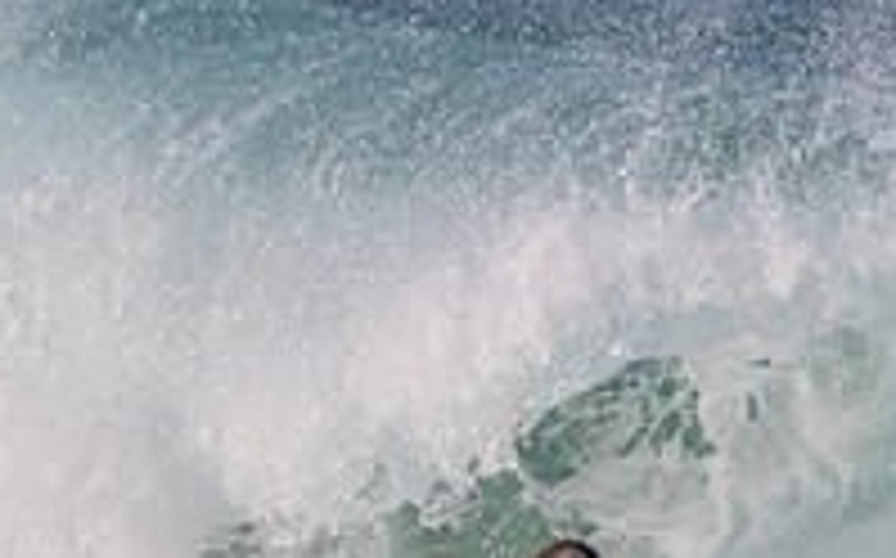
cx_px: 707
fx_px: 58043
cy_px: 722
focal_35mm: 2379
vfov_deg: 0.6
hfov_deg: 0.9
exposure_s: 1/2000
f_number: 11
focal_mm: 800
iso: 640
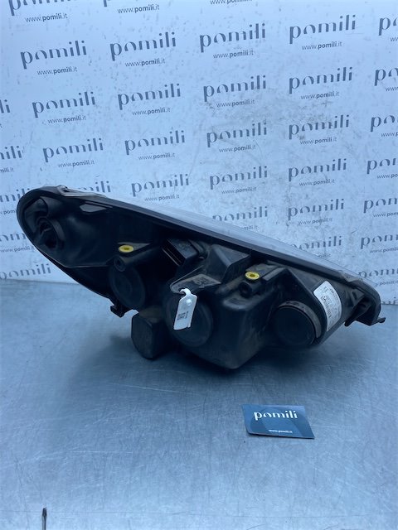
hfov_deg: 53.1
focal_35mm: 26
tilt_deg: -24.5
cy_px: 265
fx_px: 399
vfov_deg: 67.3
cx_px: 199
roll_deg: -6.3
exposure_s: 1/942
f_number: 1.8
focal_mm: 4.25
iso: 32
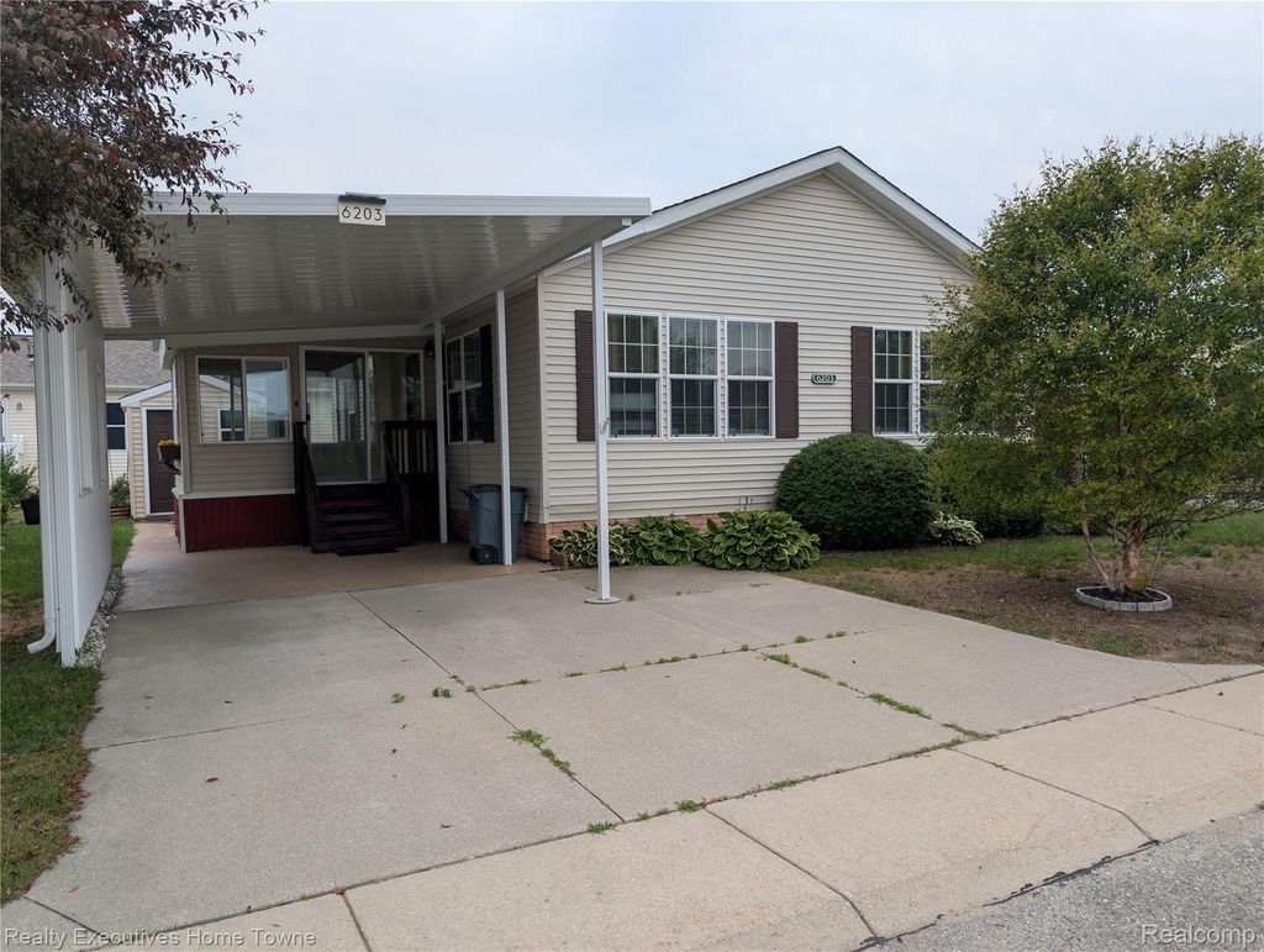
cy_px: 476
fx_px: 878
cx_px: 632
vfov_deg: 56.9
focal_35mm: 24
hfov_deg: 71.5
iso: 23
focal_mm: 6.9
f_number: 1.68
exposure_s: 1/825
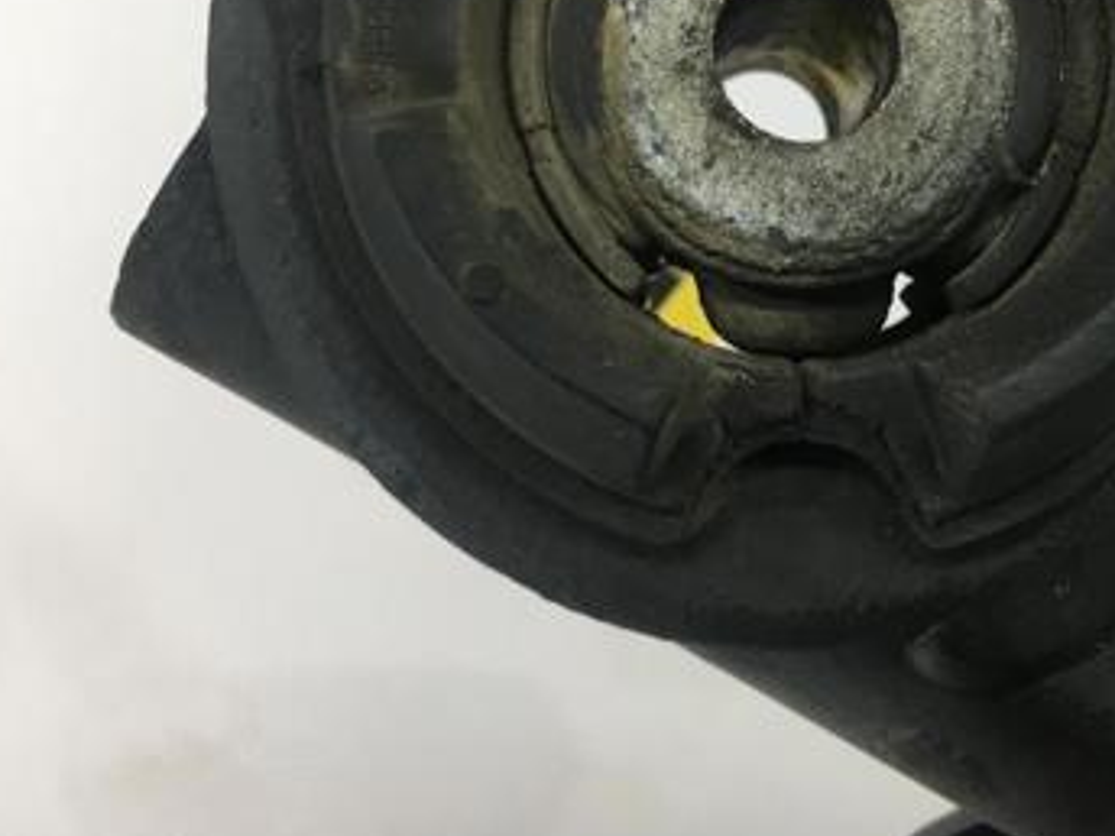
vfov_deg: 26.3
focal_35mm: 54
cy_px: 107
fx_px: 1739
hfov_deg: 35.0
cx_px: 784
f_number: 2.2
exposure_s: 1/33
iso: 25
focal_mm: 4.15
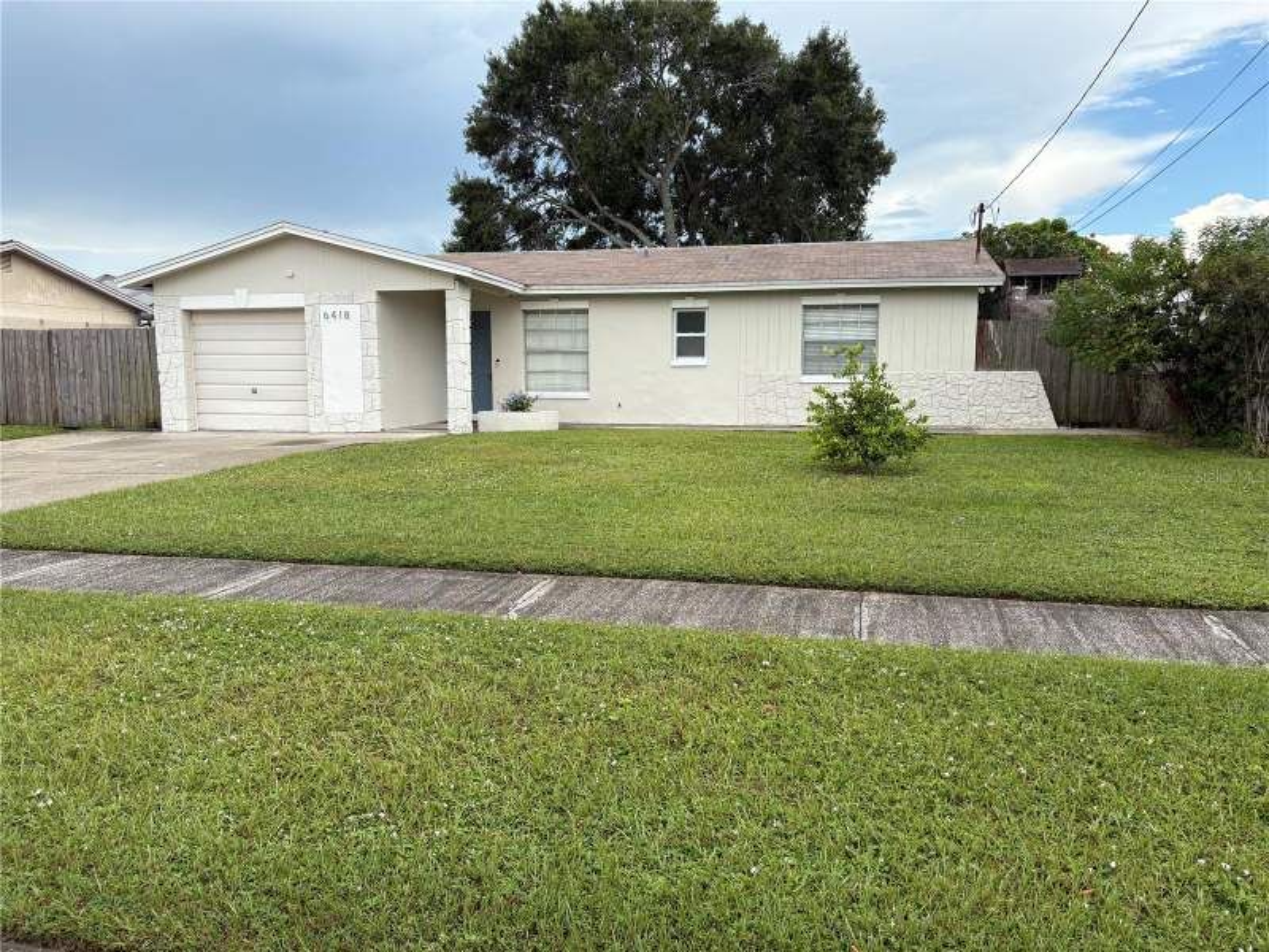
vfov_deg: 53.1
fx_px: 953
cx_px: 634
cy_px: 476
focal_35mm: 26
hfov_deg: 67.3
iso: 50
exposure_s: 1/1751
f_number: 1.6
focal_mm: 5.96
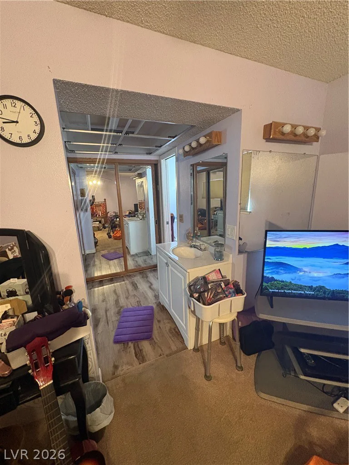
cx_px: 174
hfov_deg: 85.7
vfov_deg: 102.1
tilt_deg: -11.8
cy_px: 232
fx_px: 188
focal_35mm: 14
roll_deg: +3.2
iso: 800
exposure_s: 1/60
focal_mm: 2.22
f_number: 2.2
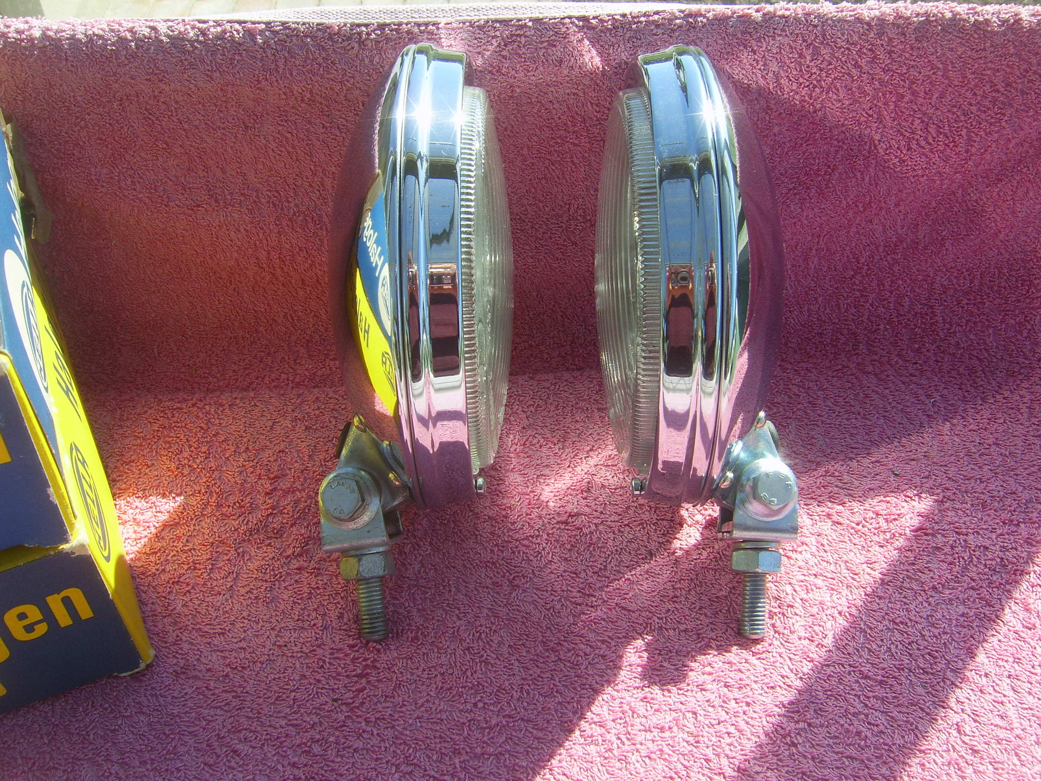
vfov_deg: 37.7
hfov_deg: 49.0
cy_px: 390
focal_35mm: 38
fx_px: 1143
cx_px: 520
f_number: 6.4
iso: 50
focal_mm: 7.8
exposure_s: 1/160
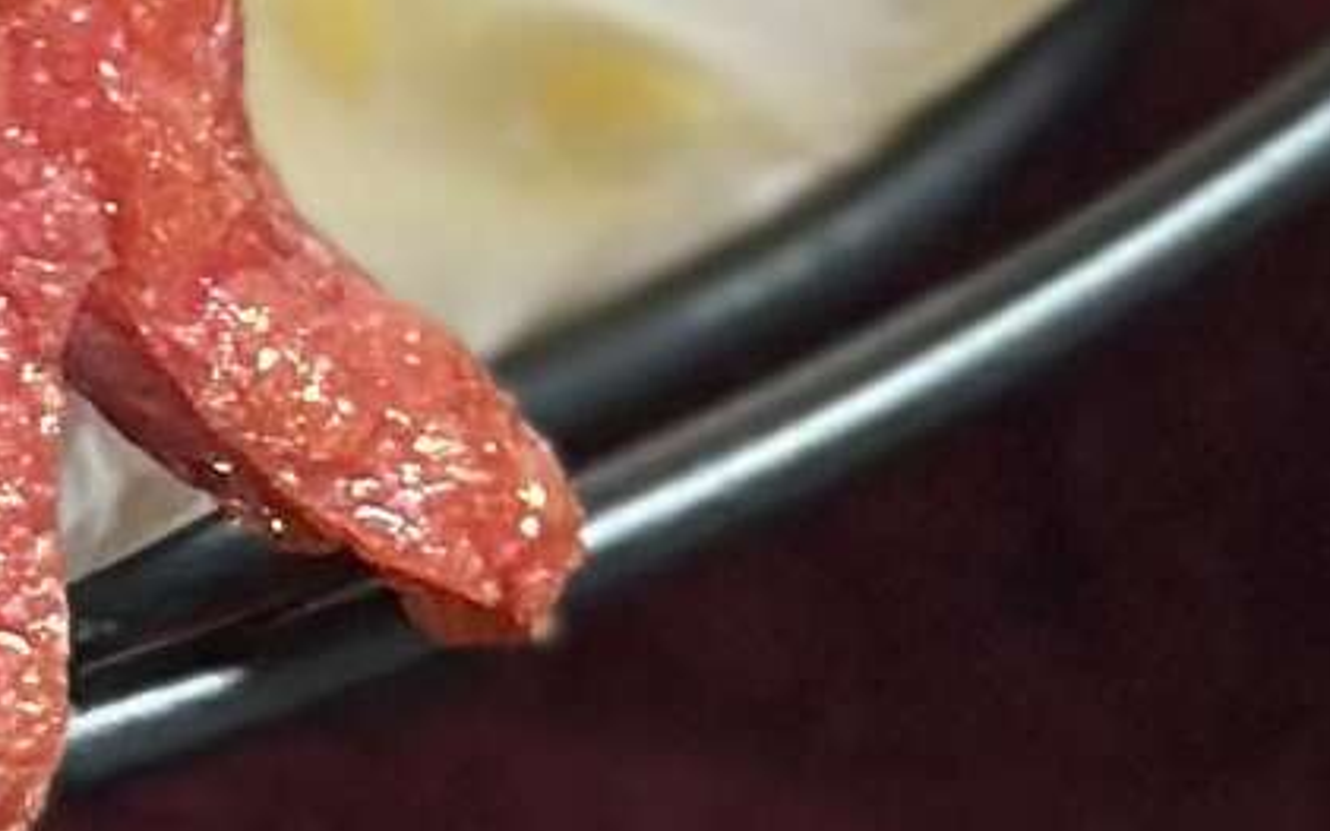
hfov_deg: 4.3
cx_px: -1235
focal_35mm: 483
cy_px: -863
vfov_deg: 2.7
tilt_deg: -55.9
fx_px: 17505
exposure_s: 1/50
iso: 100
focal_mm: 6.86
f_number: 1.78
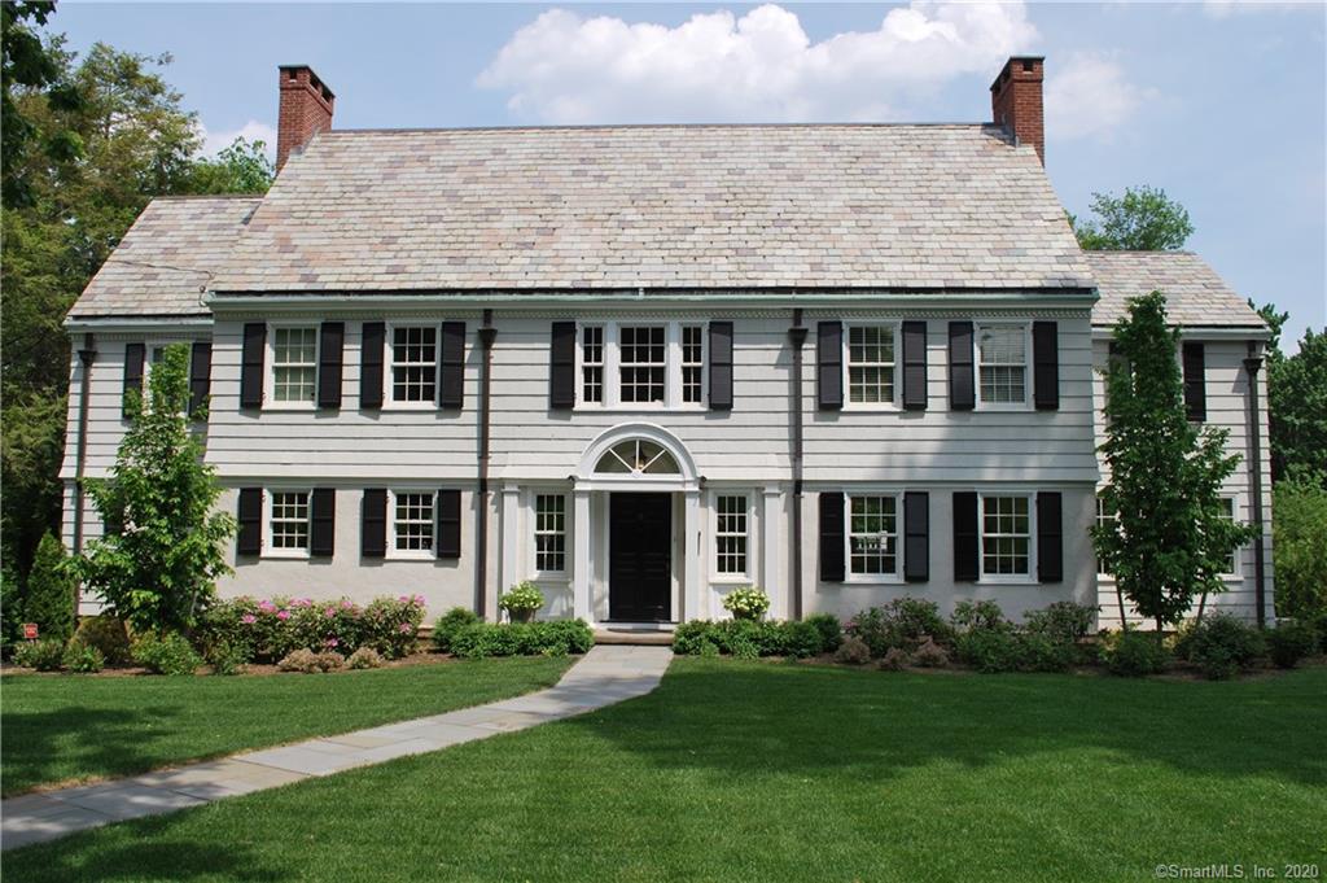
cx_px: 664
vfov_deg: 47.9
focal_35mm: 27
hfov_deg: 67.4
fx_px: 994
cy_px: 442
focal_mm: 18
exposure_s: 1/250
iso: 100
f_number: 8
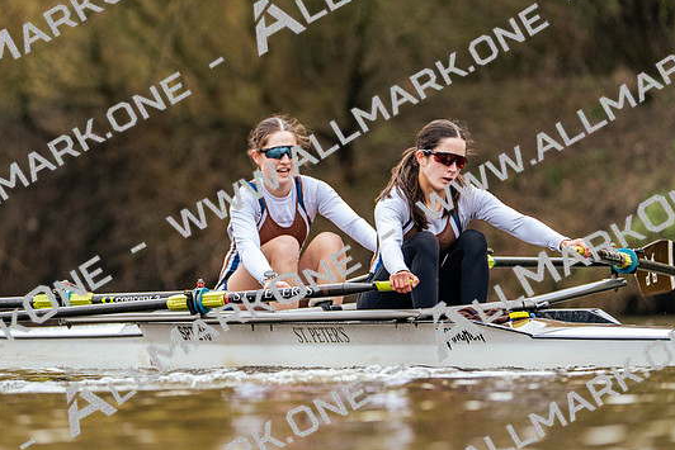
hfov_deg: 4.4
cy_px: 241
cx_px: 324
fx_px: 8702
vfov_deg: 3.0
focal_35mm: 464
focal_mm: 426
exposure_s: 1/2000
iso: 2500
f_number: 6.3
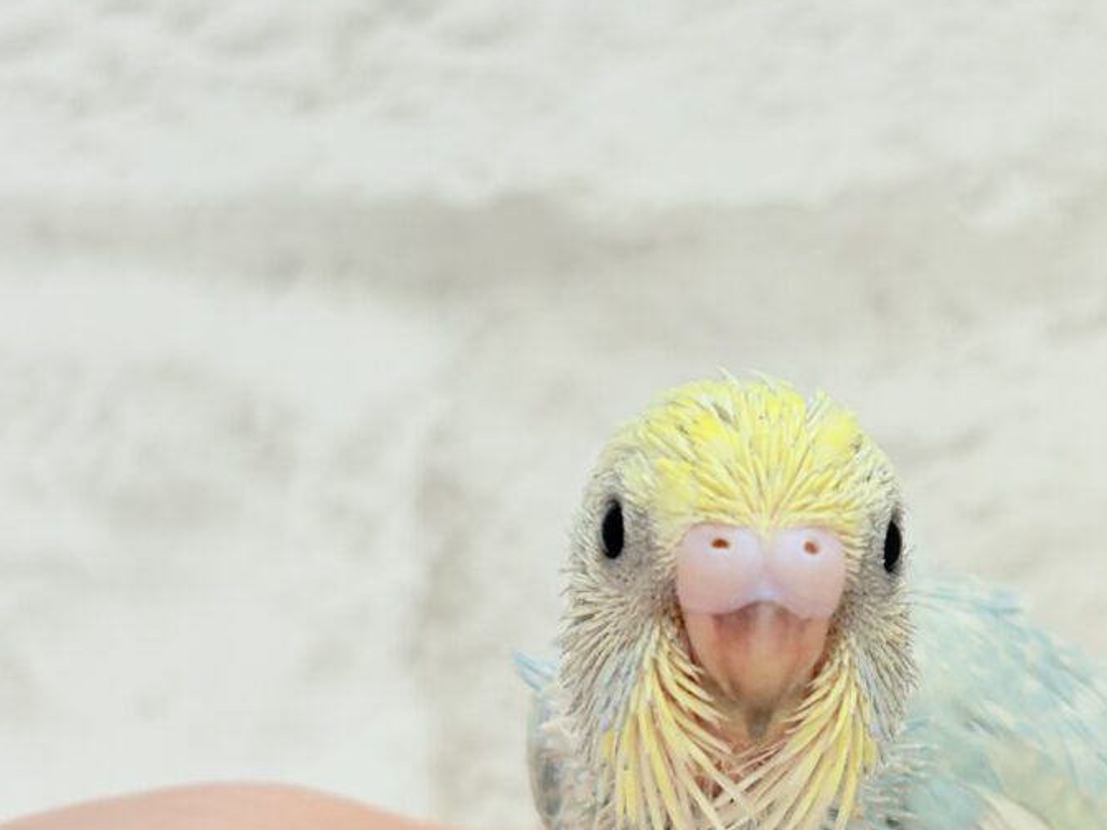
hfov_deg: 20.7
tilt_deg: -1.8
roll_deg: -1.7
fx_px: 2974
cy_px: 587
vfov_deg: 15.8
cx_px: 954
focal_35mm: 93
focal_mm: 5.96
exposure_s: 1/100
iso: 64
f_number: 1.6
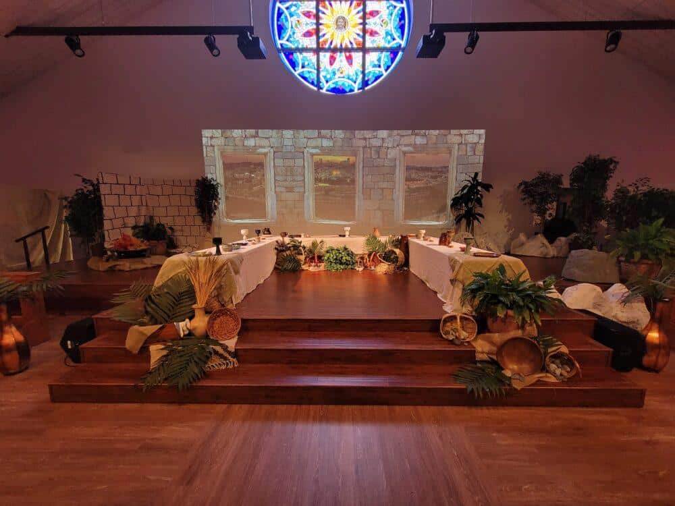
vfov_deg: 89.9
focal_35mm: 13
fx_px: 253
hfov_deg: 106.2
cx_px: 338
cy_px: 253
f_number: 2.2
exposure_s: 1/60
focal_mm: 1.74
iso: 100
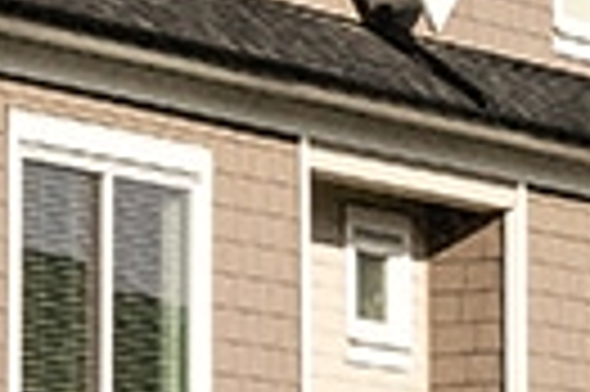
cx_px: 207
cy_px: 41
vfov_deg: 4.0
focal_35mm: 343
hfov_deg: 6.0
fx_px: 5614
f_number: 8
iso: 200
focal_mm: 30
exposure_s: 1/320
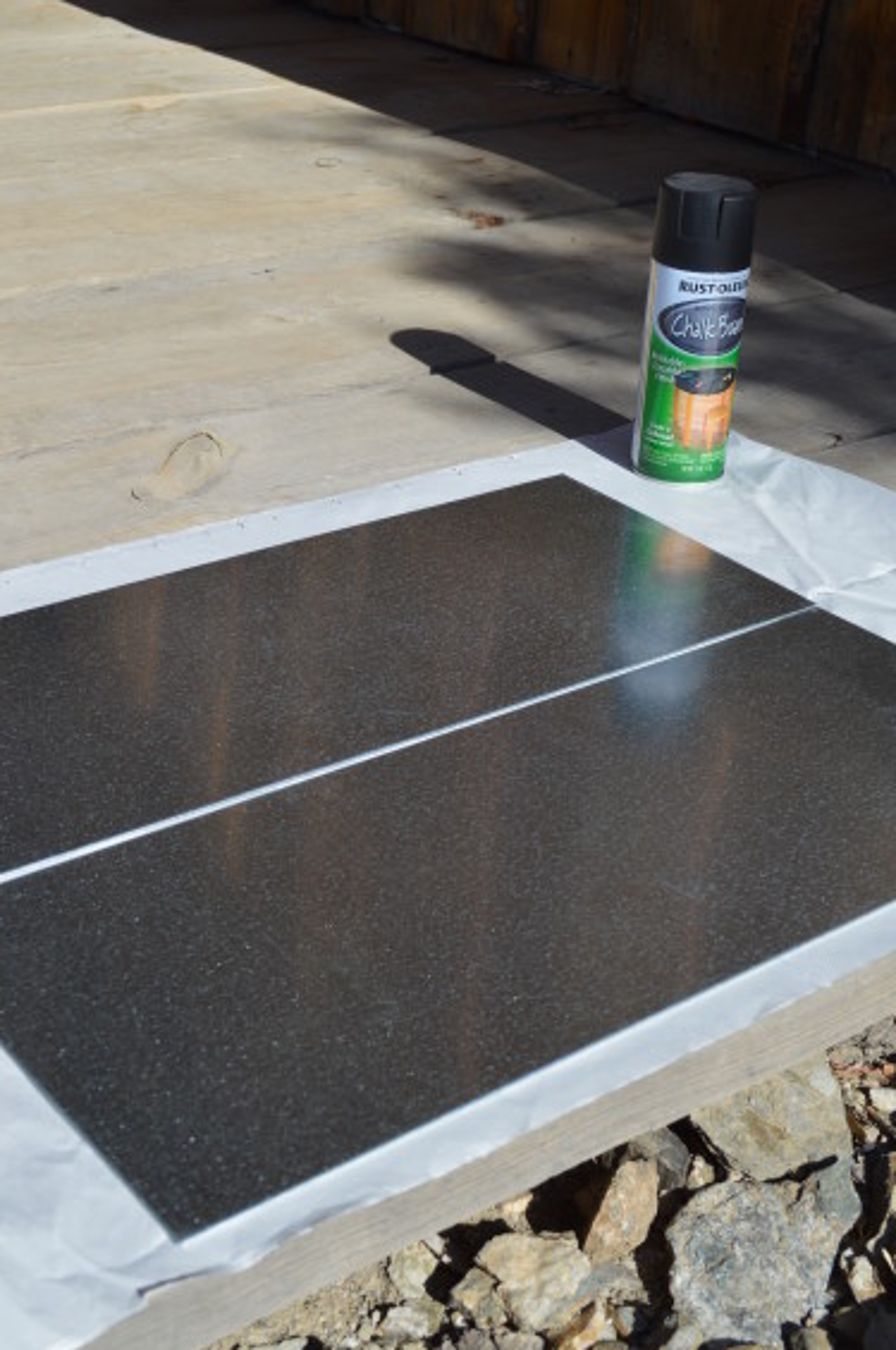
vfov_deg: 38.9
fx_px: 1910
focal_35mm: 51
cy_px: 695
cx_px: 473
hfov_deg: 26.4
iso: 100
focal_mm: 32
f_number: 8
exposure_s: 1/250
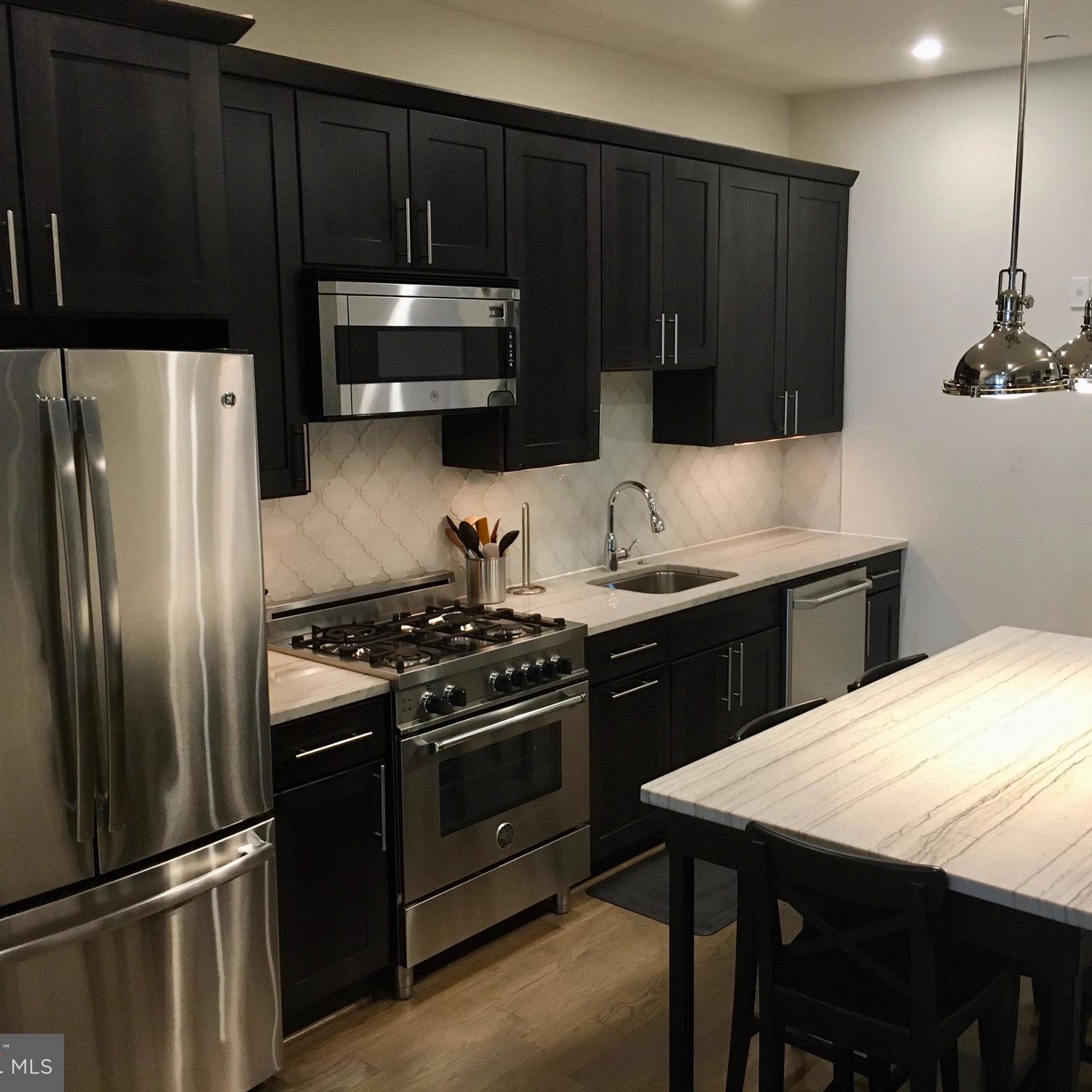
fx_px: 1249
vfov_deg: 47.2
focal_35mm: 35
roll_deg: +1.1
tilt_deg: -10.5
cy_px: 534
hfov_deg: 47.1
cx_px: 628
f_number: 2.2
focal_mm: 4.15
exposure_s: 1/30
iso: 125
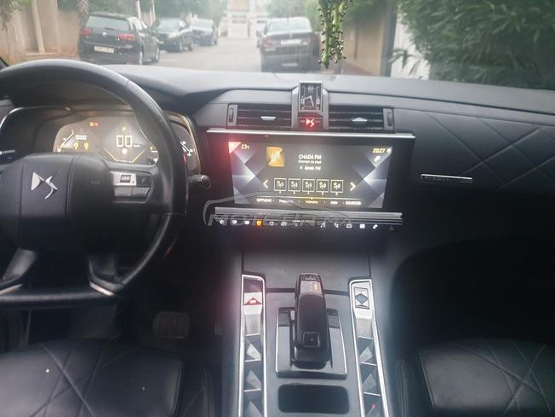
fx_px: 417
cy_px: 208
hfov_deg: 67.3
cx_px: 278
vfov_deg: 53.1
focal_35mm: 26
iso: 250
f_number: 1.5
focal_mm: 4.3
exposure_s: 1/20
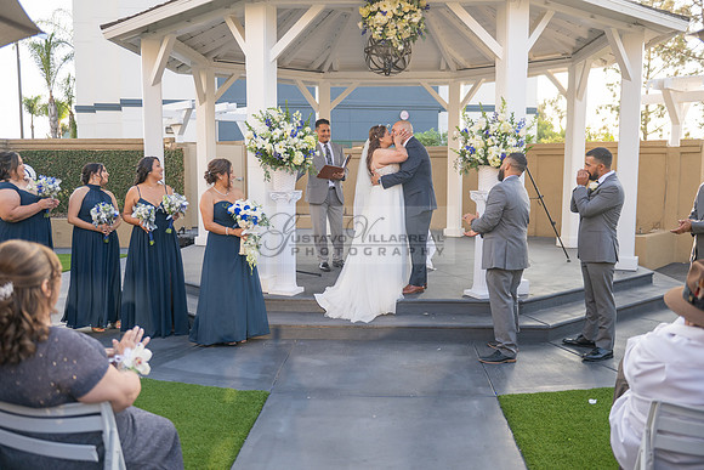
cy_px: 235
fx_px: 659
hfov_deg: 56.2
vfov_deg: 39.2
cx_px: 352
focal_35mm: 34
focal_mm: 32
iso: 400
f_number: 2.8
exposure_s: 1/800
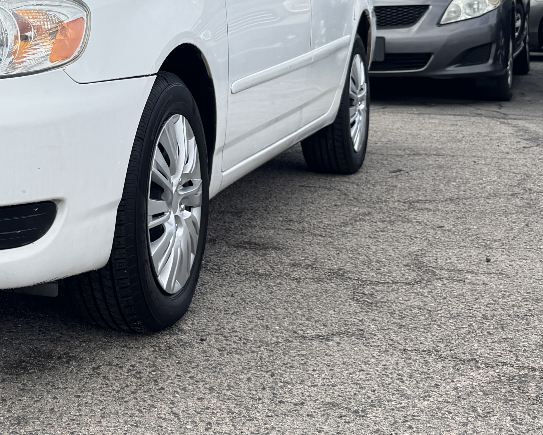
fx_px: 1157
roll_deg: -0.8
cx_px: -69
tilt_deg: -2.5
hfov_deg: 24.5
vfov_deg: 20.7
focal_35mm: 72
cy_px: 23
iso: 80
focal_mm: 6.76
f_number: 1.78
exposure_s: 1/2331
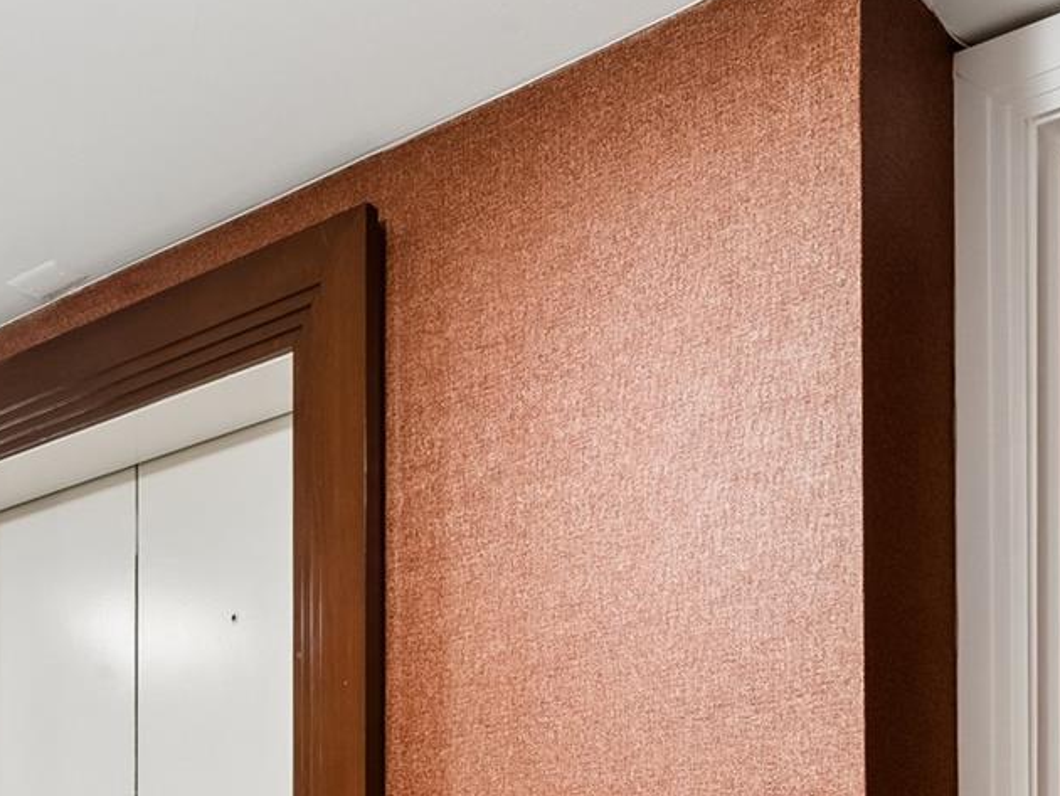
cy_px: 1058
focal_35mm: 50
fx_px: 1532
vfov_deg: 24.9
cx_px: 461
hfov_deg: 38.1
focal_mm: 16
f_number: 16
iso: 400
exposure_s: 4
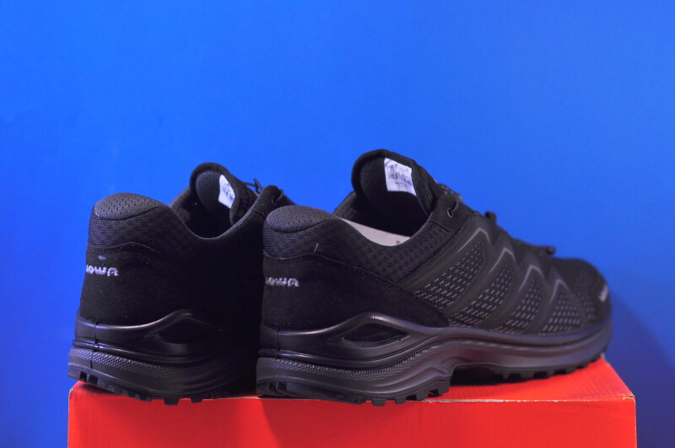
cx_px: 338
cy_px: 224
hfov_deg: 27.0
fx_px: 1404
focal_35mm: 75
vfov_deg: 18.1
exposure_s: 1/250
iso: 250
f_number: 3.2
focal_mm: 50
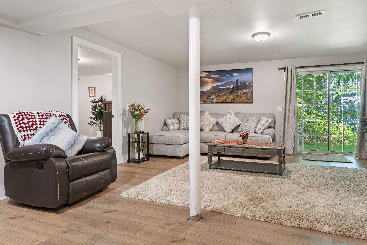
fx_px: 204
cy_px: 123
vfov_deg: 61.9
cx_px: 210
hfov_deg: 83.4
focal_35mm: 20
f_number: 8
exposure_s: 1.3
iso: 320
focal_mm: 17
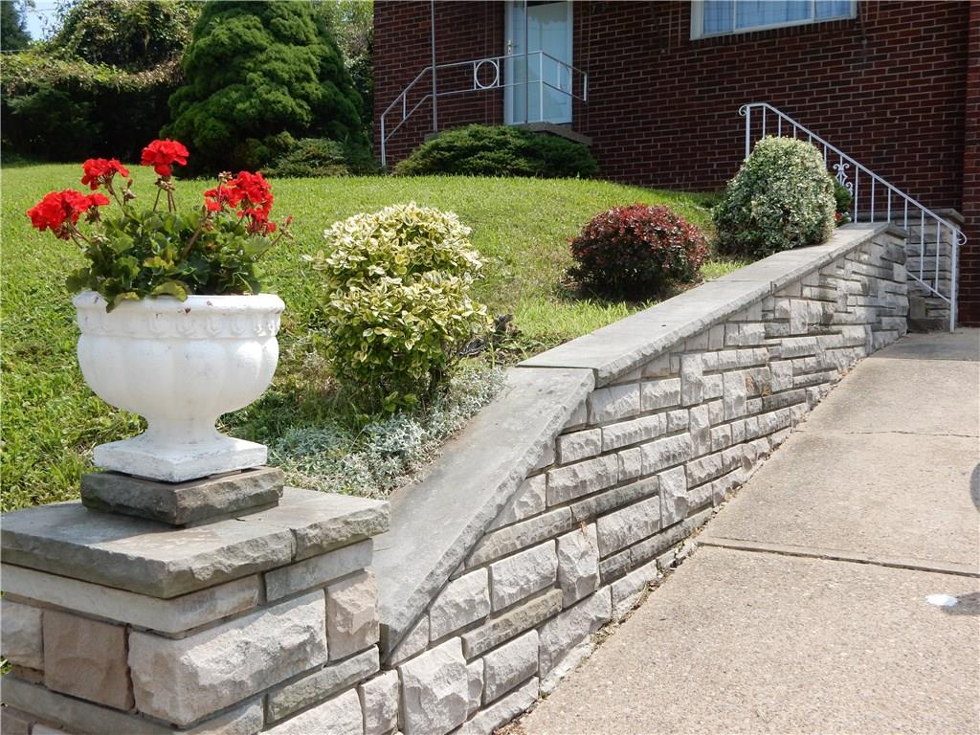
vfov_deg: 39.7
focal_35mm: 36
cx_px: 490
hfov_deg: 51.4
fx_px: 1019
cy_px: 368
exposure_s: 1/640
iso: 125
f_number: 4
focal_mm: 6.4
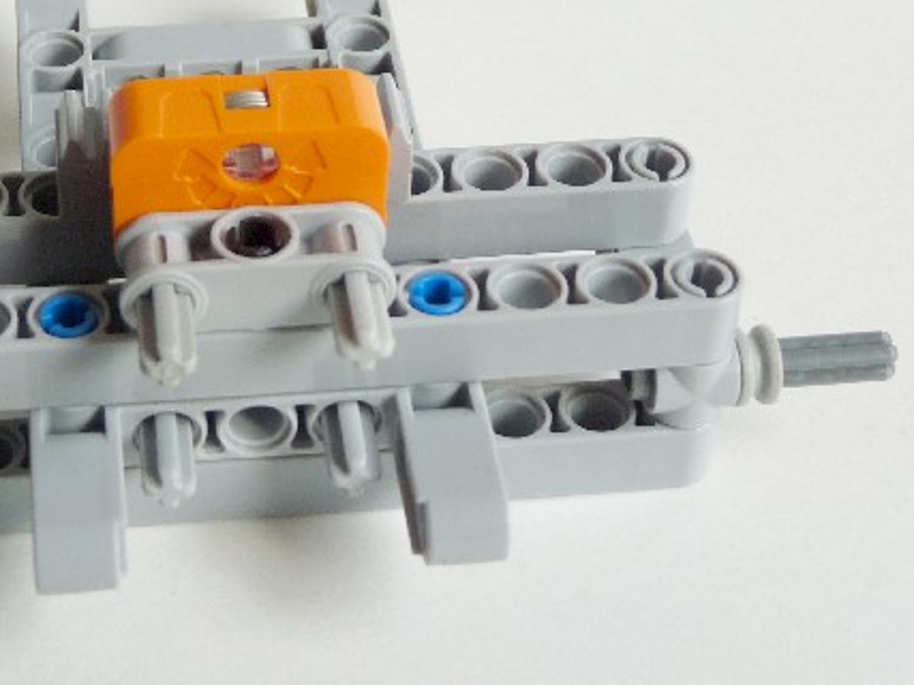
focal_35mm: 90
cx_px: 334
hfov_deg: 21.7
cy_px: 49
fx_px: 2376
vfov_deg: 16.2
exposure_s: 1/30
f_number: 3.2
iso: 100
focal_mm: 8.5
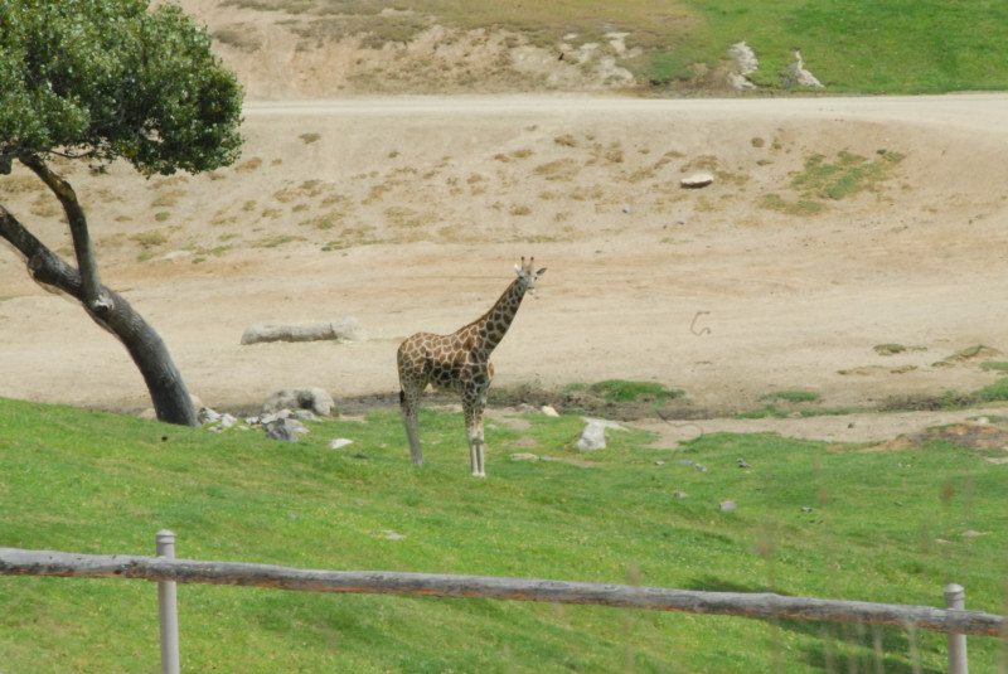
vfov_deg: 4.6
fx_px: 8407
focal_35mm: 300
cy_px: 337
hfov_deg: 6.9
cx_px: 504
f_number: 36
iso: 1100
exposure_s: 1/125
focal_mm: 200
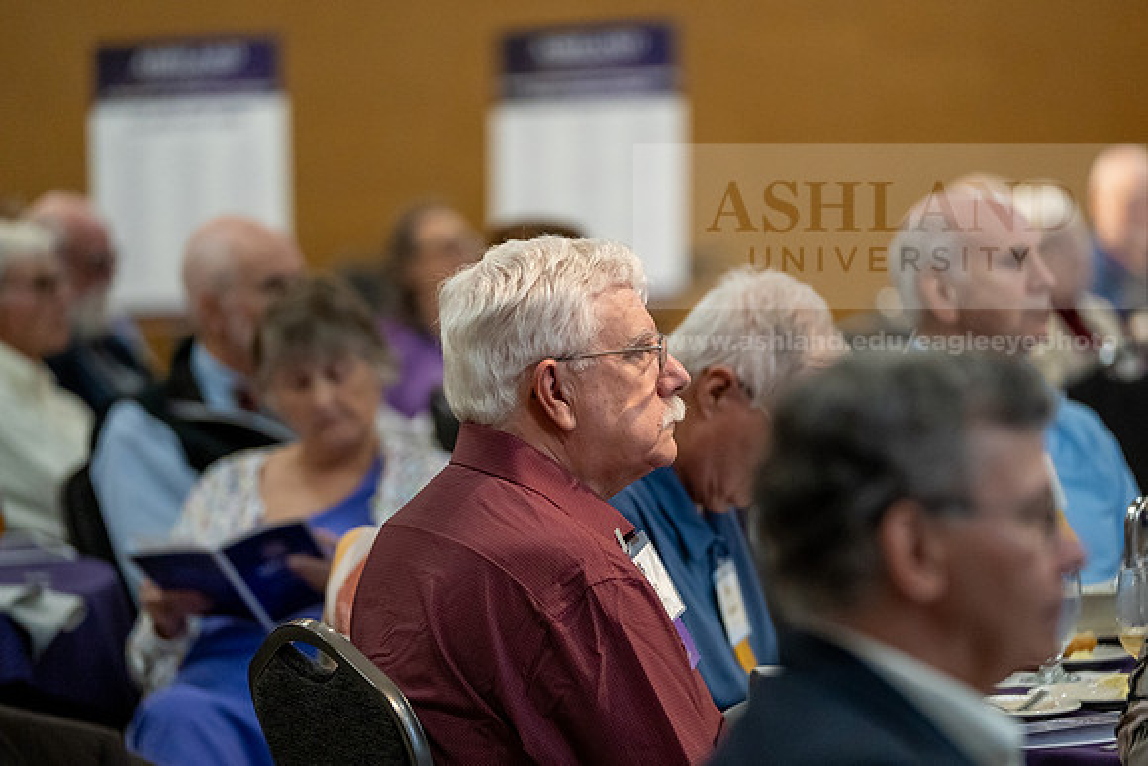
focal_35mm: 160
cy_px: 399
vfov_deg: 8.6
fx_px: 5111
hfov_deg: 12.8
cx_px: 625
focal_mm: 147
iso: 5000
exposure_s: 1/400
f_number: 2.8
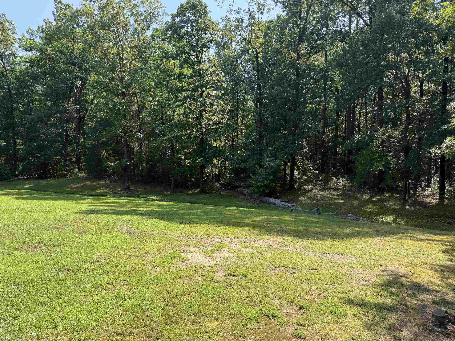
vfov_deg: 56.8
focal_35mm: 24
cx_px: 228
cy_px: 170
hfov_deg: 71.6
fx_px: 315
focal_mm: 6.76
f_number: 1.78
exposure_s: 1/1337
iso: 80
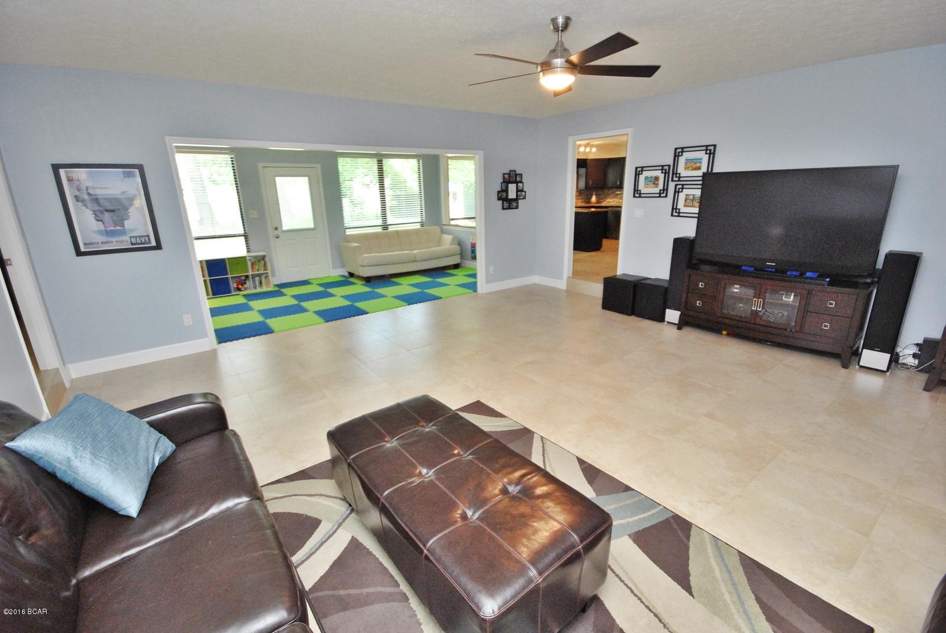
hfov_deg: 100.3
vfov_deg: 77.5
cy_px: 316
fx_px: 395
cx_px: 473
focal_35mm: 15
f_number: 10
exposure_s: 1/10
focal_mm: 10
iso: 800
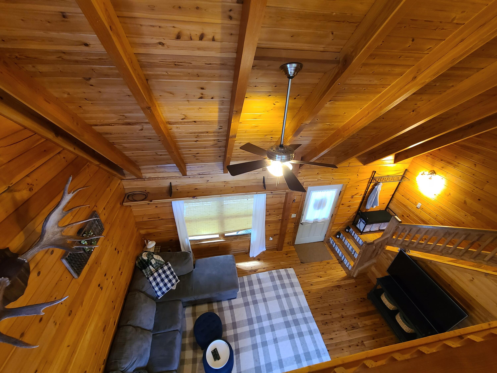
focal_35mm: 13
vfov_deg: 89.9
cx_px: 248
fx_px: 187
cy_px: 186
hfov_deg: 106.2
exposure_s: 1/29
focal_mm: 2.2
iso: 400
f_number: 2.2
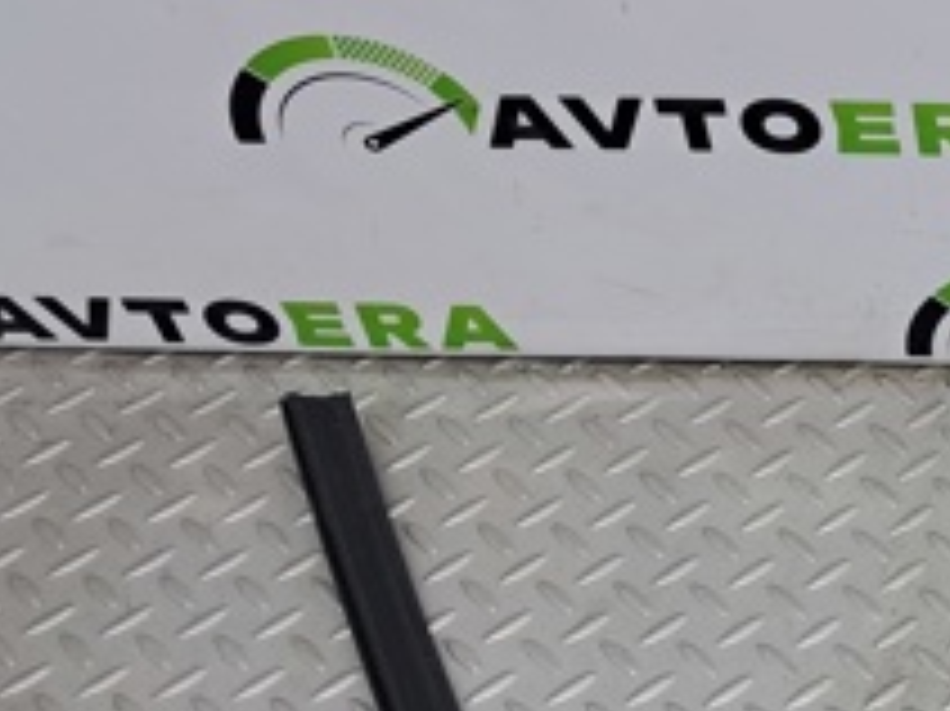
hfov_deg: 21.3
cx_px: 1288
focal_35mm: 82
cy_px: 785
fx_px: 2249
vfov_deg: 17.4
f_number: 1.8
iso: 64
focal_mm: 4
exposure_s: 1/50
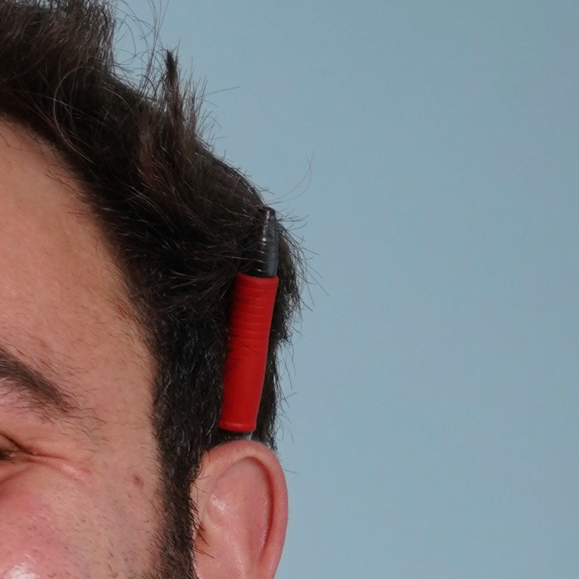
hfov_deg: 4.5
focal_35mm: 388
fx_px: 7342
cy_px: 1397
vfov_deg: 4.4
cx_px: -106
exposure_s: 1/200
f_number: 5.6
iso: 250
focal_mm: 70
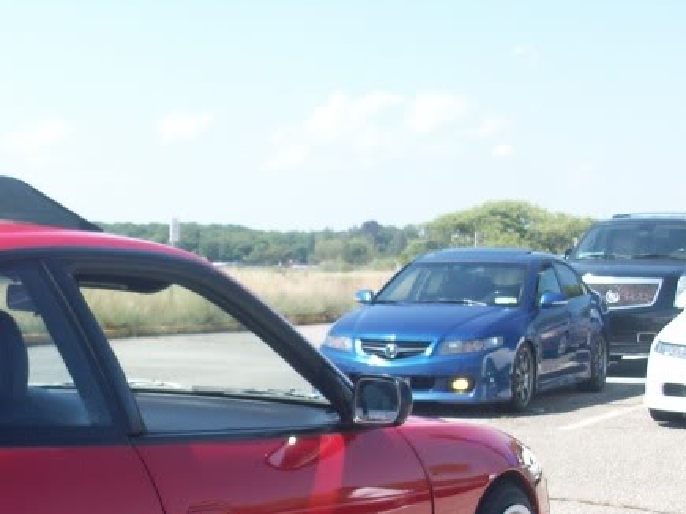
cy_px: 359
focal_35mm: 80
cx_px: 63
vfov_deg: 18.4
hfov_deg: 23.7
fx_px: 1585
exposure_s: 1/444
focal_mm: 5.7
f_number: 2.8
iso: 64
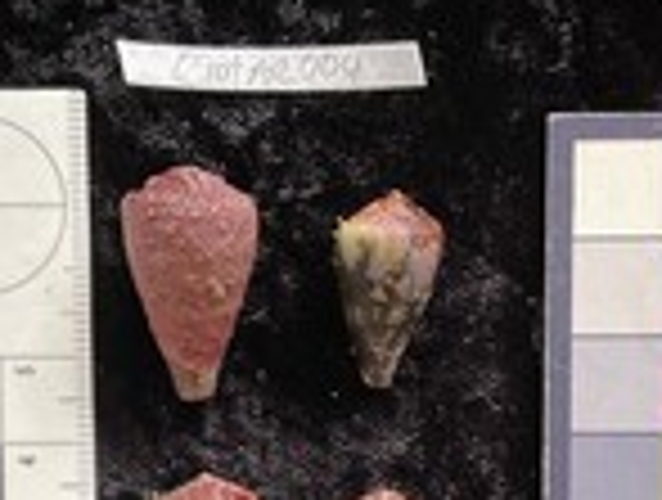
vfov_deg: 20.5
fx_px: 1323
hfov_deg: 28.1
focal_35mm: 69
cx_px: 387
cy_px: 529
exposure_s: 1/60
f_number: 1.8
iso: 100
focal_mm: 3
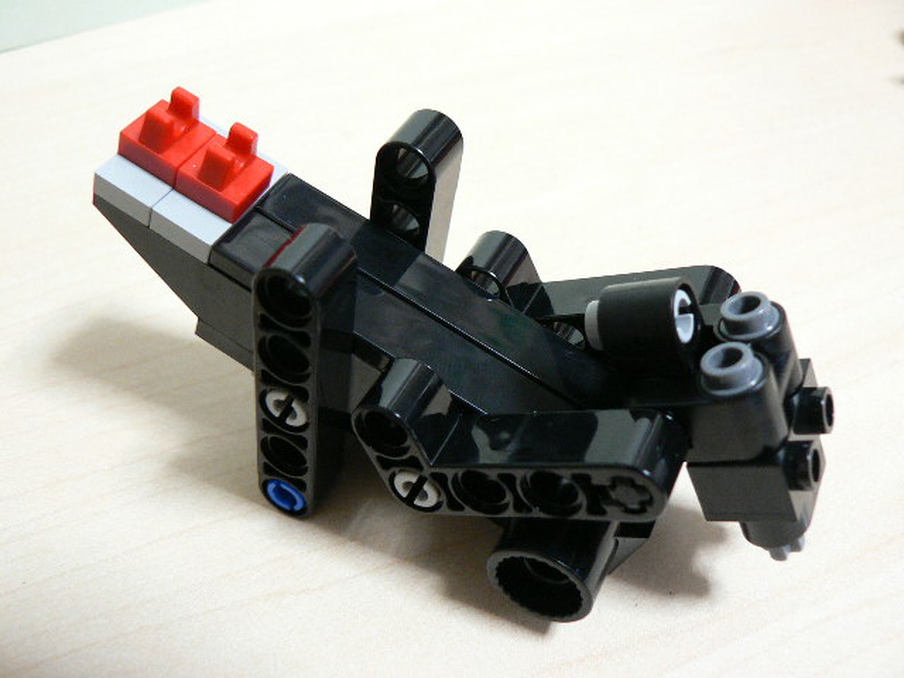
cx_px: 452
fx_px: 940
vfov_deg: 39.7
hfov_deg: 51.4
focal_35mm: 36
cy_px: 339
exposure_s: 1/10
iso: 200
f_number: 2.8
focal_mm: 6
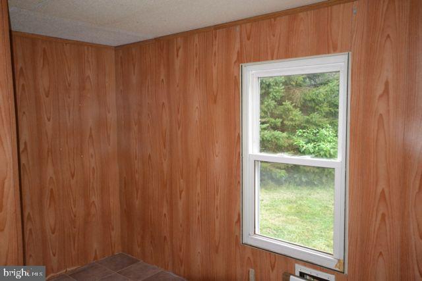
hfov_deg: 61.9
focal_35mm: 30
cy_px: 140
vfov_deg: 43.6
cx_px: 211
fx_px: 352
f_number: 5.6
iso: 3200
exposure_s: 1/60
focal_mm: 20
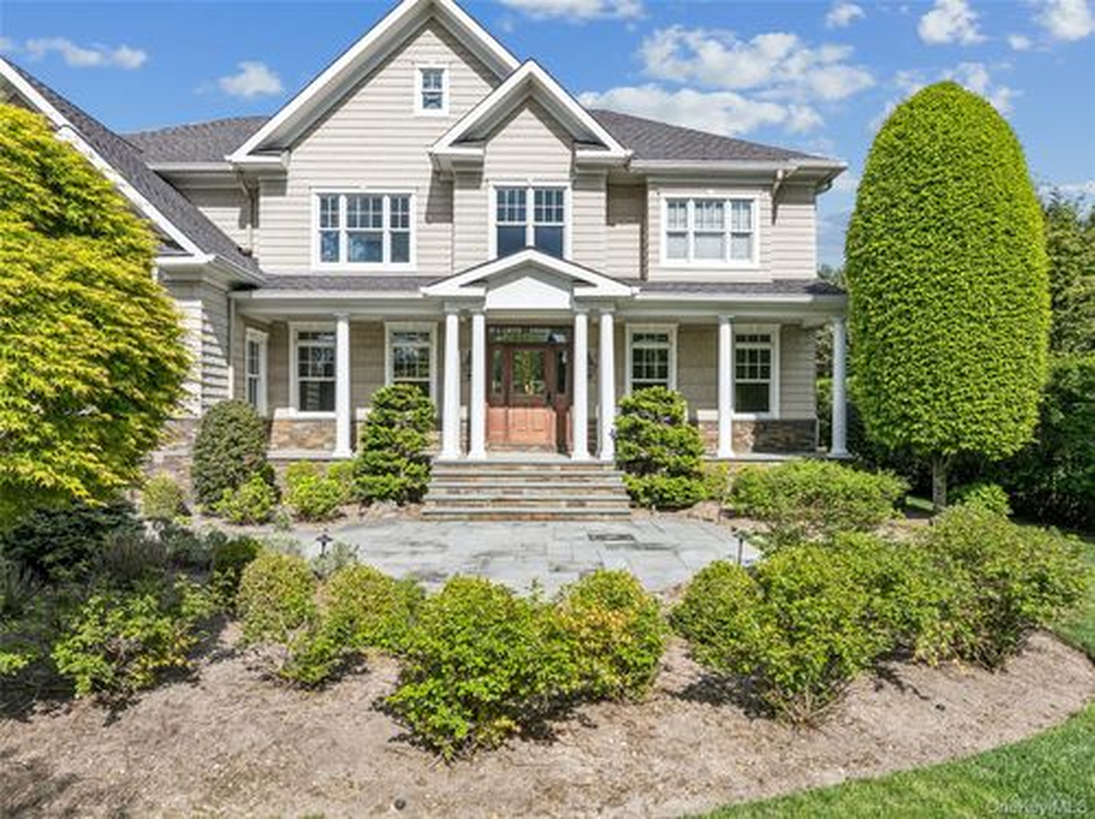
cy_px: 410
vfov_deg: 56.7
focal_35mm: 24
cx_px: 548
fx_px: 758
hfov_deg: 71.6
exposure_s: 1/3200
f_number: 2.8
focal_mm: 12.3
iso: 150
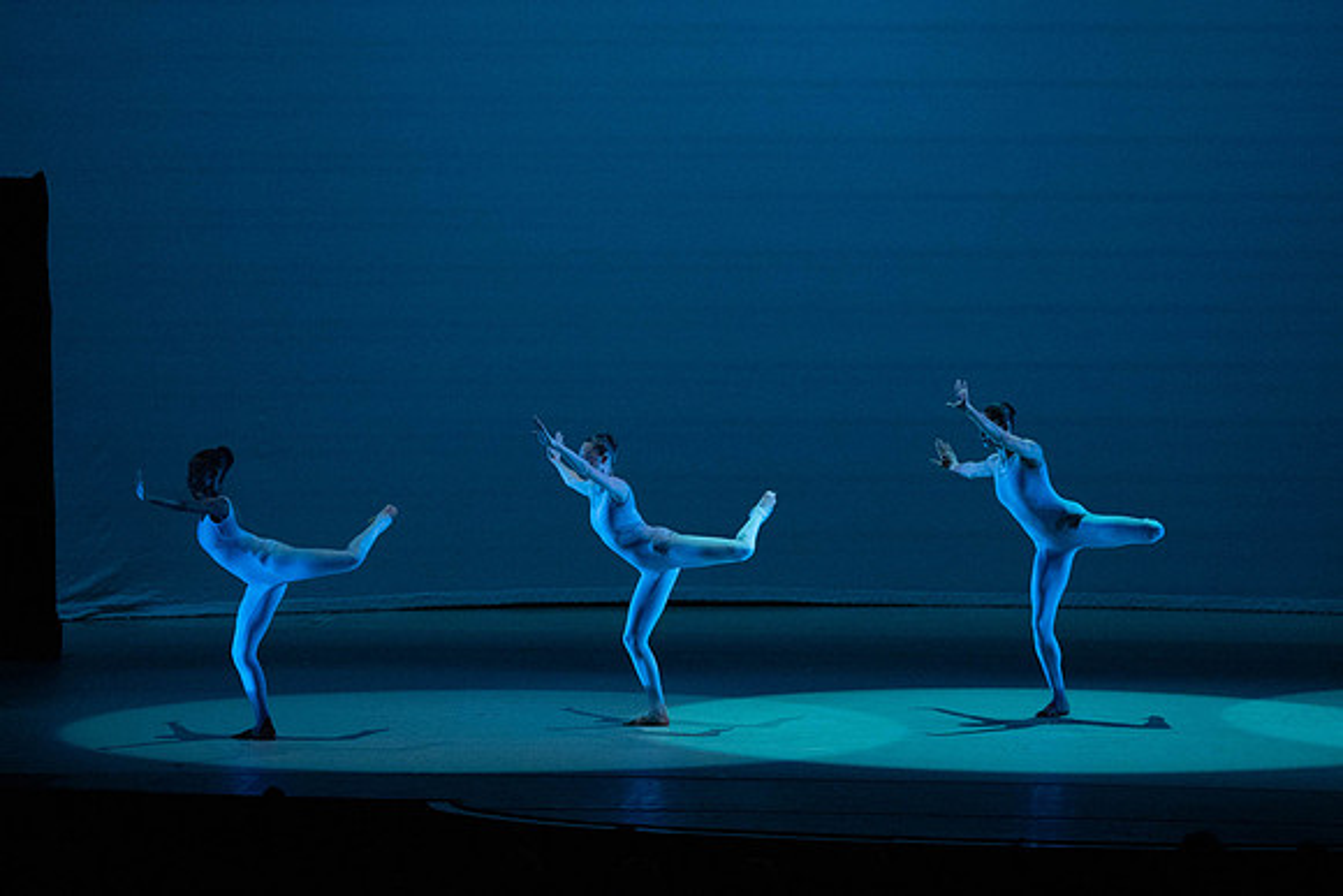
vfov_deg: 8.4
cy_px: 448
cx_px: 672
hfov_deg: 12.5
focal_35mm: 164
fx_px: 6119
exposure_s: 1/400
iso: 16000
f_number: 5.6
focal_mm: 164
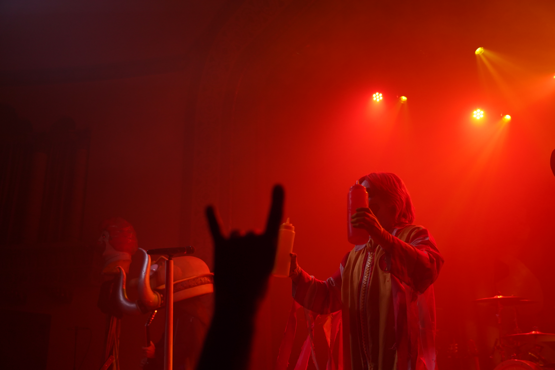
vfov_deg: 31.2
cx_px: 278
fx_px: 663
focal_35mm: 43
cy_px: 185
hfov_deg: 45.4
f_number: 4
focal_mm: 43
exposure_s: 1/160
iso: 2000
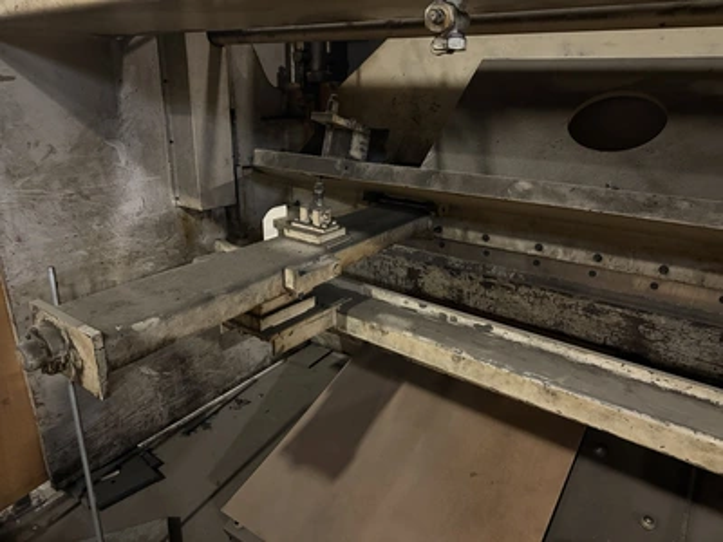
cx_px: 362
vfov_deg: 56.8
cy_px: 271
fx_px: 501
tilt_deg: -19.9
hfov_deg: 71.6
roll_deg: -0.2
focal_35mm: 24
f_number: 1.78
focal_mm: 6.76
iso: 1250
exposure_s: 1/30
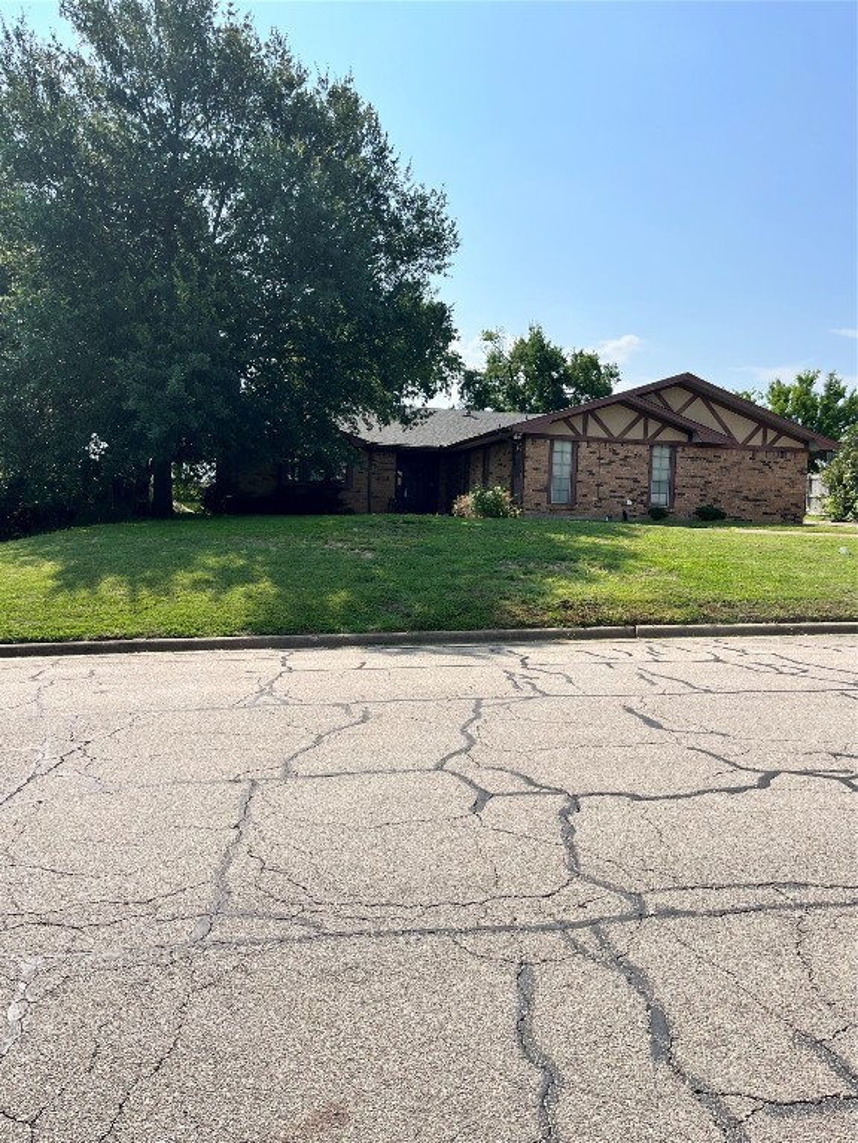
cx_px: 429
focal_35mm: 26
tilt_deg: -3.0
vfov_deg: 67.3
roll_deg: -2.8
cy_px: 572
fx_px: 859
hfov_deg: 53.1
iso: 50
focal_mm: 5.1
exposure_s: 1/4016
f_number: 1.6
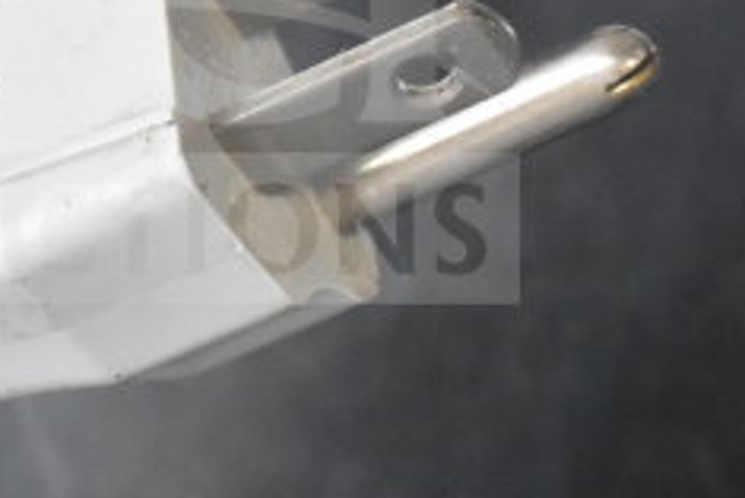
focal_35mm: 214
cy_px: 52
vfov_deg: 6.4
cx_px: 162
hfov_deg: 9.6
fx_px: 4437
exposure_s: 1/320
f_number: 10
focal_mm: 55
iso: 6400
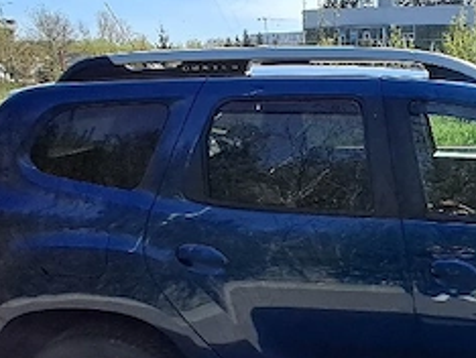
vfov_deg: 34.8
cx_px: 421
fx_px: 564
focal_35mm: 41
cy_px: 244
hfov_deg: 42.3
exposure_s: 1/1429
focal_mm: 1.64
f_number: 2.2
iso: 40
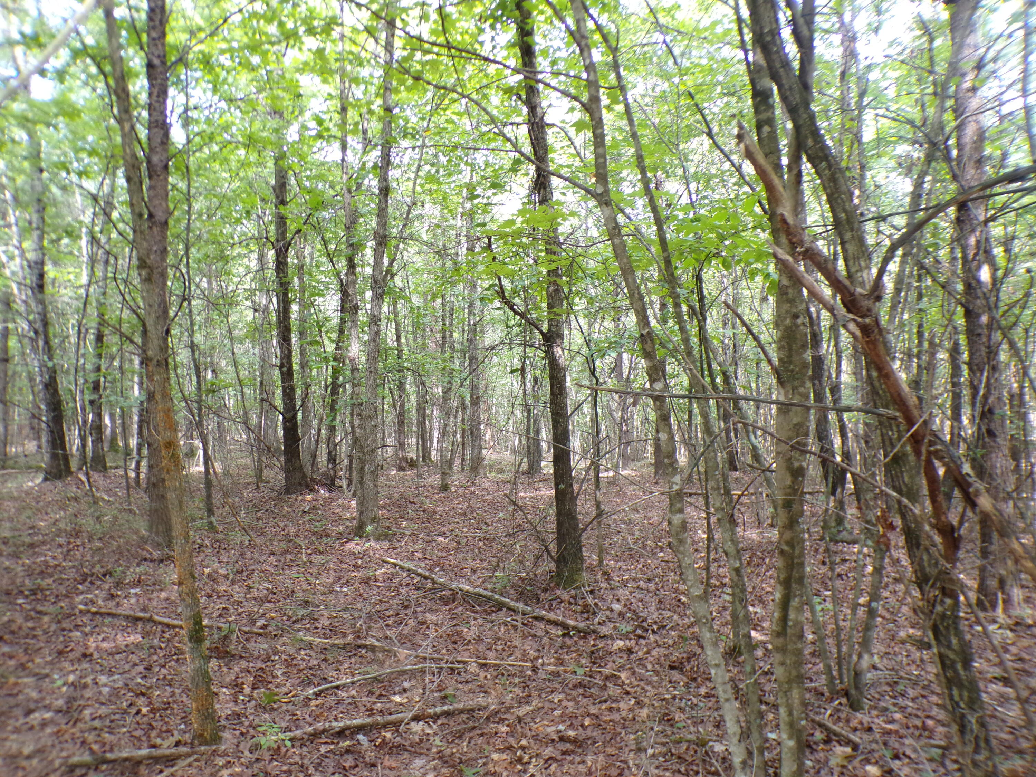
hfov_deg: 71.6
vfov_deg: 56.8
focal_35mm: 24
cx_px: 518
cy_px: 388
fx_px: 718
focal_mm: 4.3
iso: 200
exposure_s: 1/25
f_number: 3
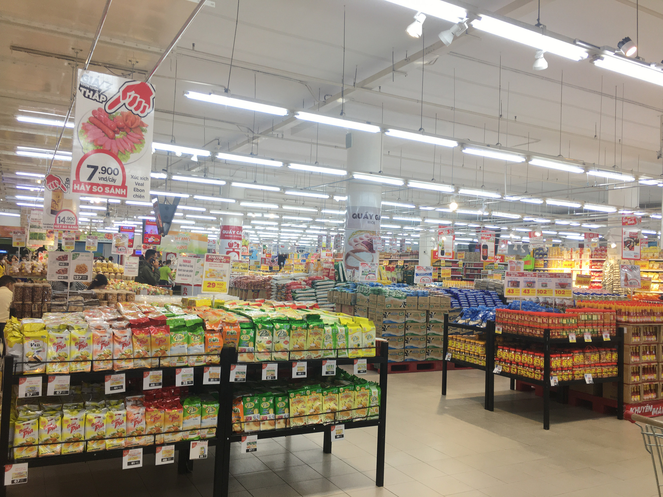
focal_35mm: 29
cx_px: 332
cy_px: 248
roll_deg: -2.9
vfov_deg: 48.2
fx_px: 555
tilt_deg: +3.3
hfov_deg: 61.7
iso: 32
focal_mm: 4.15
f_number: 2.2
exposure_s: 1/50
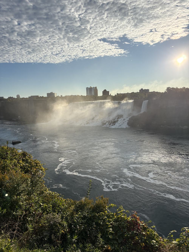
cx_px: 94
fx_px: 189
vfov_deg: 67.3
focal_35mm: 26
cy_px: 126
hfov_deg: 53.1
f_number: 1.6
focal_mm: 5.96
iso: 50
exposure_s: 1/6993
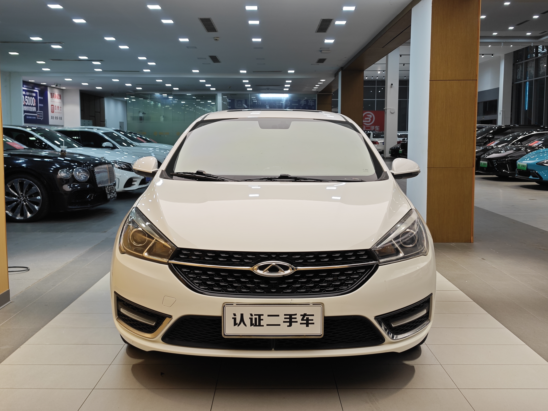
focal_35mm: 35
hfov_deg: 52.6
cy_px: 206
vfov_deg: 40.7
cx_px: 274
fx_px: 554
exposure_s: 1/100
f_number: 1.9
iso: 80
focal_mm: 8.7
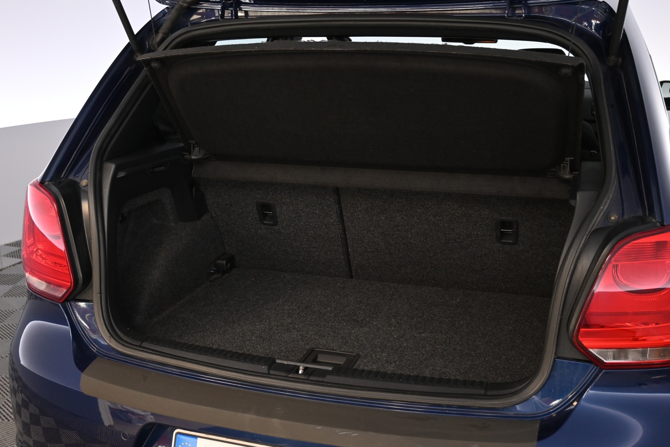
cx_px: 335
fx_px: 726
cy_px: 224
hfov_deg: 49.6
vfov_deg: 34.2
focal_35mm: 39
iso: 900
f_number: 4.5
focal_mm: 26
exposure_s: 1/40
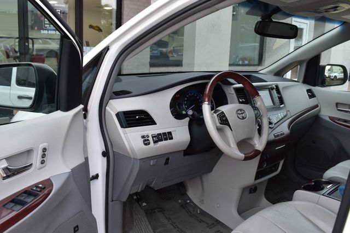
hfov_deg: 55.1
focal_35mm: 34
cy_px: 116
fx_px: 335
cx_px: 175
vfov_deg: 38.3
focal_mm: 23
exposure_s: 1/60
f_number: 8
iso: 400
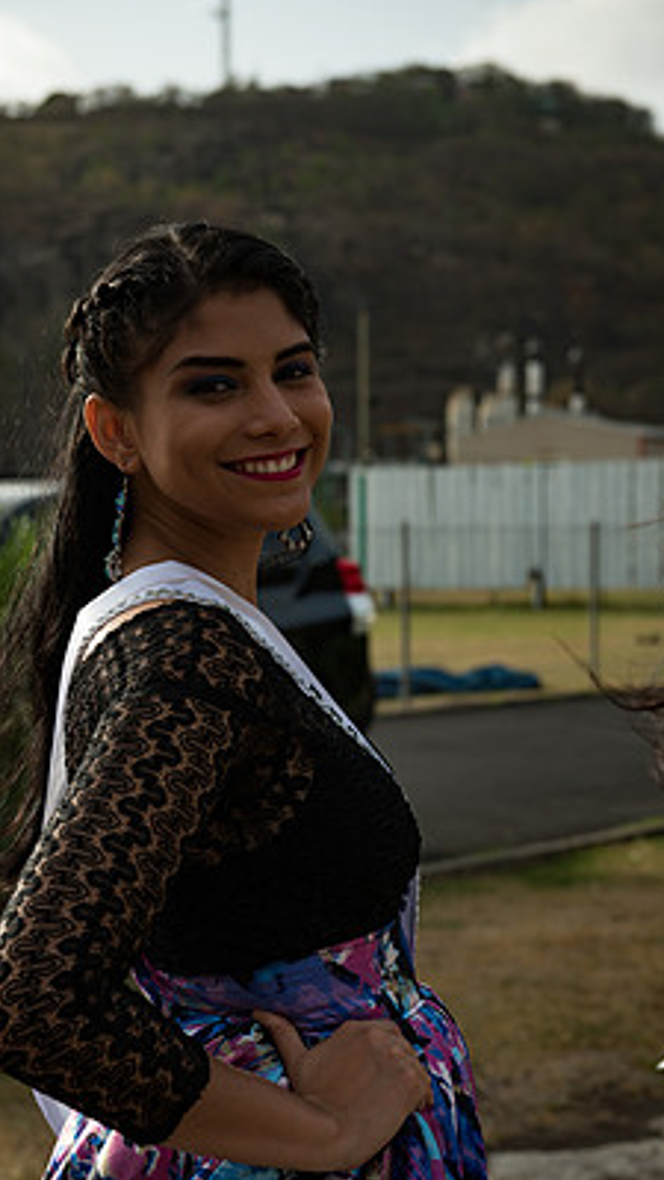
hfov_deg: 16.5
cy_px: 620
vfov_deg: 29.0
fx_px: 2285
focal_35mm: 73
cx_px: 272
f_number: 6.3
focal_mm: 62
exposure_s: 1/250
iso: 80
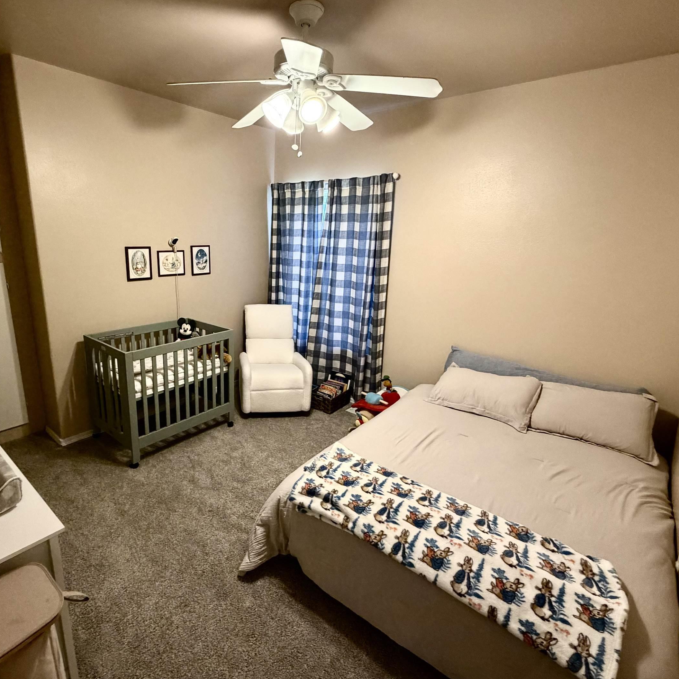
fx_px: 399
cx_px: 279
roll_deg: -1.1
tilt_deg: -16.2
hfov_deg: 80.0
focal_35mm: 18
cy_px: 343
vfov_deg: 80.7
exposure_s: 1/60
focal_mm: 2.22
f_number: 2.2
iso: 400
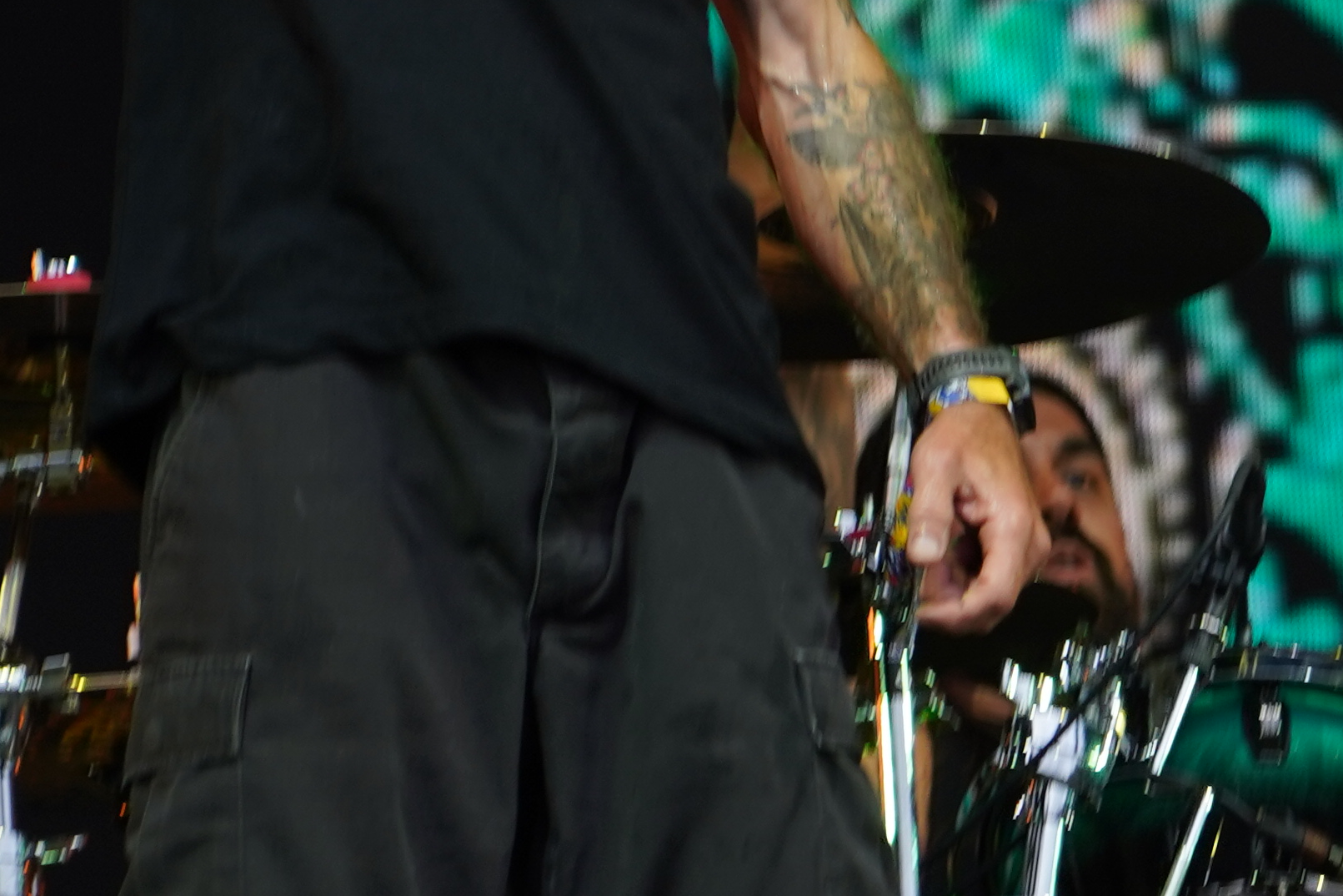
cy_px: 52
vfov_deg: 3.5
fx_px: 14585
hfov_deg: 5.3
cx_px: 1134
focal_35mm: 391
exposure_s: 1/125
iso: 250
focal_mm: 105
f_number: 4
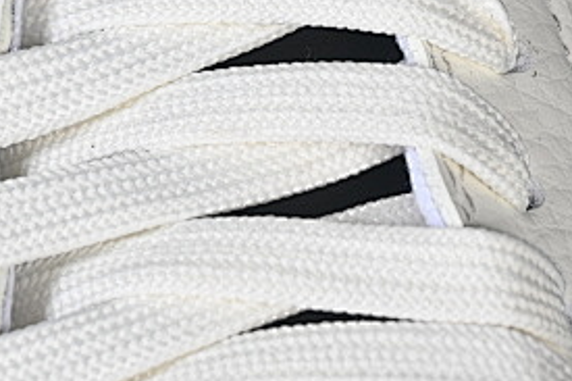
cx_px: 139
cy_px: -325
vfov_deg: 4.6
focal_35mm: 295
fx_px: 4684
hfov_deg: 7.0
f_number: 6.3
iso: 160
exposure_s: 1/60
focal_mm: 50
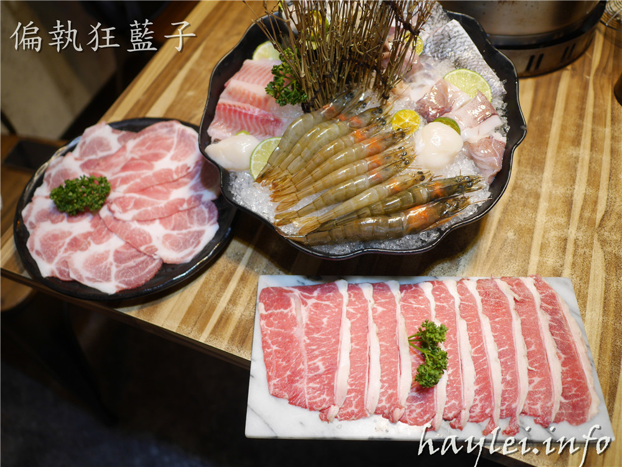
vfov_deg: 46.8
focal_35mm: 30
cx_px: 311
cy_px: 234
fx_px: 539
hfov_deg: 60.0
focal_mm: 15
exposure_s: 1/60
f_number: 1.7
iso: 400
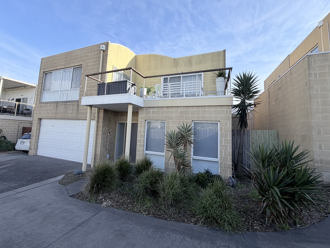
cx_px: 159
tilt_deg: +7.2
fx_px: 143
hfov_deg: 98.1
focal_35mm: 15
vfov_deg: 81.6
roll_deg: -3.0
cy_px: 116
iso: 40
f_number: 2.2
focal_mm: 2.22
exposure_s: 1/619
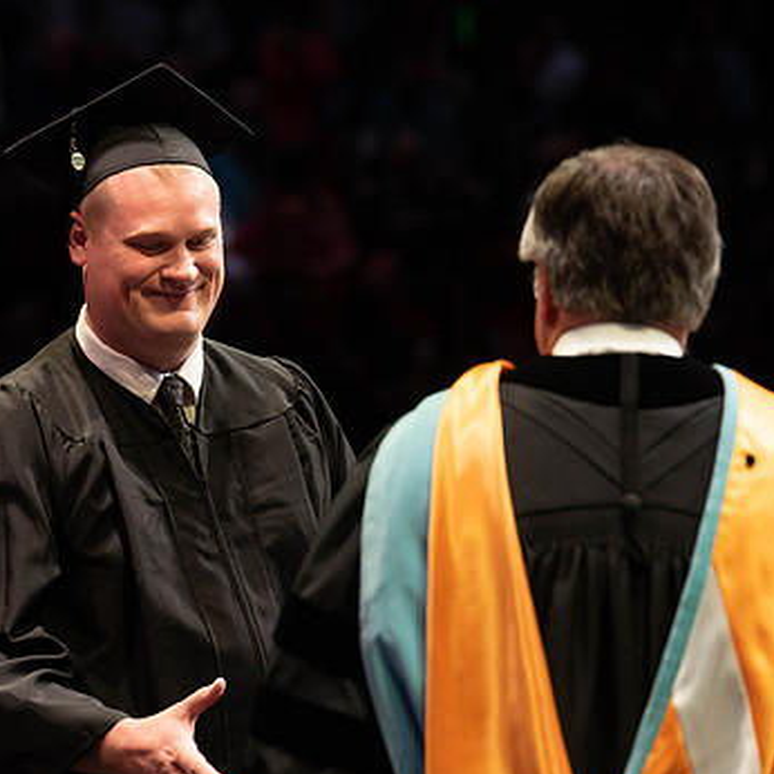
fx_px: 6552
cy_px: 360
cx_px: 336
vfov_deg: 6.8
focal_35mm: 259
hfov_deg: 6.8
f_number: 4.5
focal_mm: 175
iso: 1600
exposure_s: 1/320
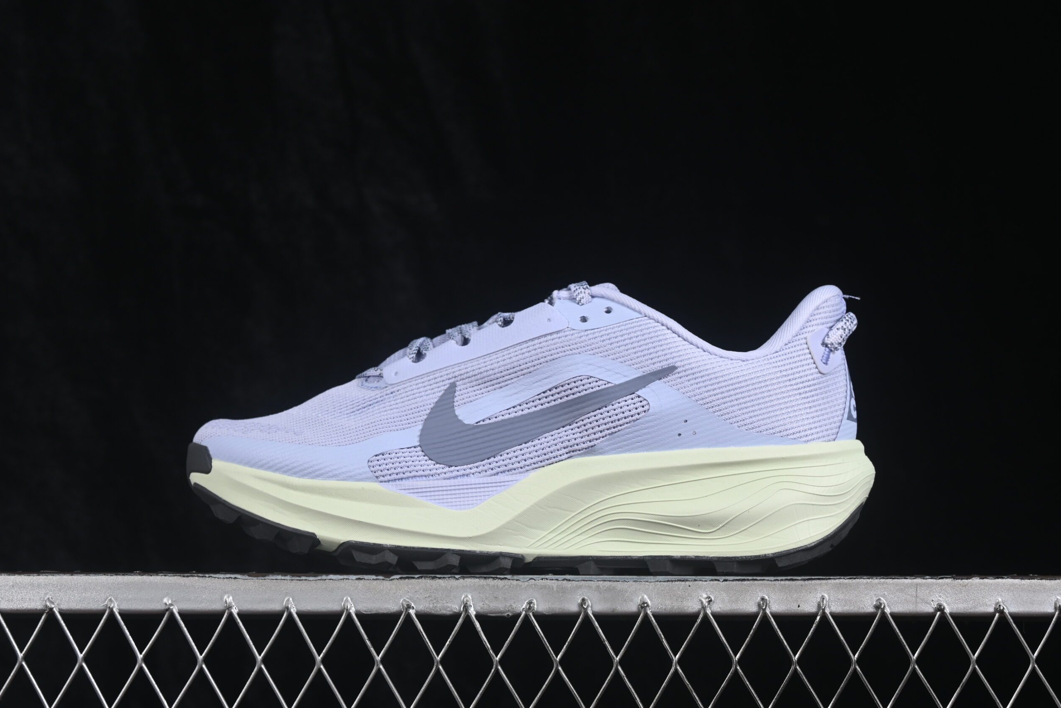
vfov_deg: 18.0
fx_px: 2240
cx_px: 533
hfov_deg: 26.6
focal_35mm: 76
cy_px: 354
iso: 160
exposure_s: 1/80
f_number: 8
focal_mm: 50
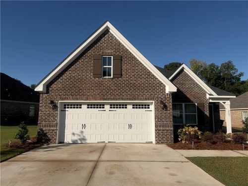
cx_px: 124
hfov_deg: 71.6
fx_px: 172
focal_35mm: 24
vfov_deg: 56.8
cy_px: 93
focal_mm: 6.76
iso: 80
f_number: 1.78
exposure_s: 1/9091
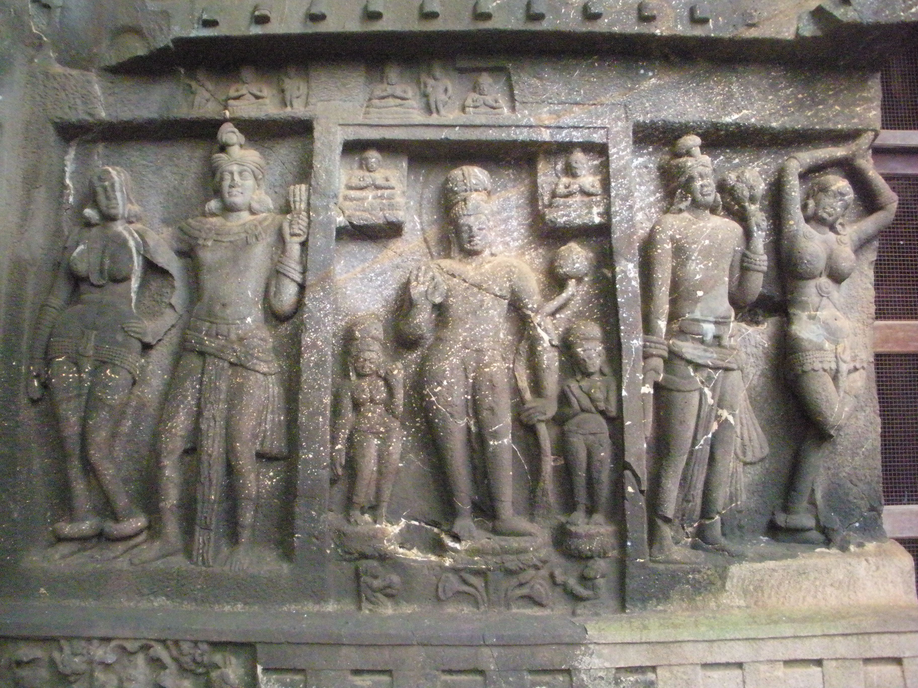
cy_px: 344
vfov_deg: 39.7
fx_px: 955
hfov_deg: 51.4
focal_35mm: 36
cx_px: 459
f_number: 3.5
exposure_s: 1/104
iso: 1600
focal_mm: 6.3
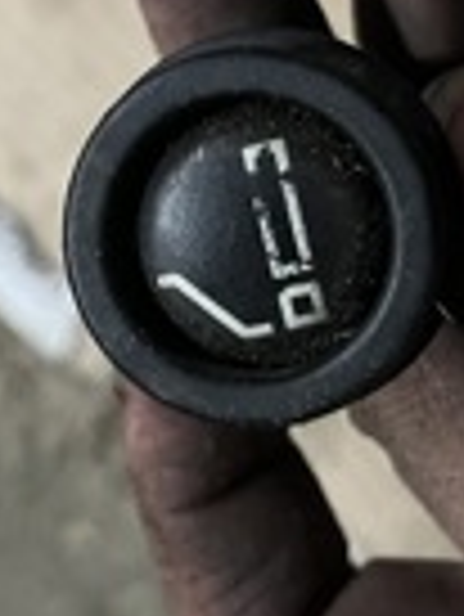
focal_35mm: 91
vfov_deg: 21.5
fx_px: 1624
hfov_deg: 16.2
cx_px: 180
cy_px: 256
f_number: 1.6
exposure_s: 1/25
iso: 640
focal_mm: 5.1
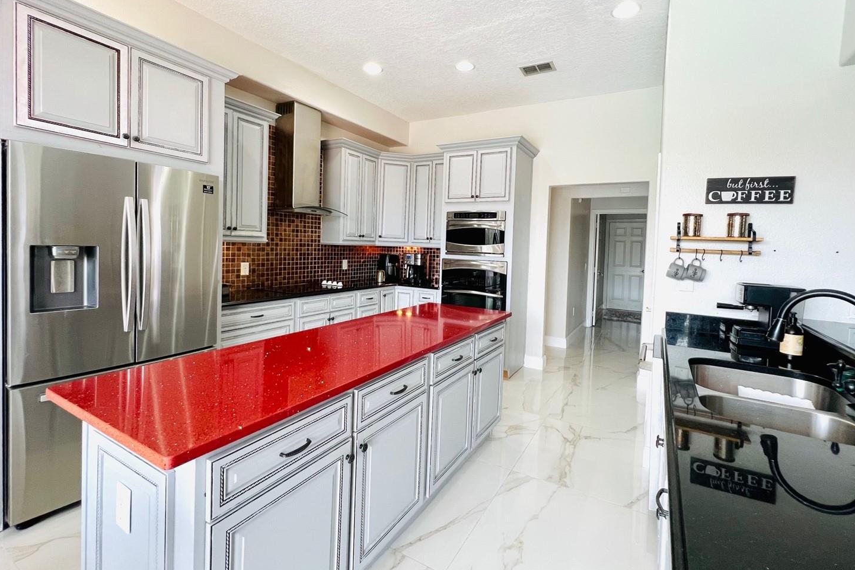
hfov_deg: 100.4
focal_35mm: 15
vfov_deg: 77.1
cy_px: 256
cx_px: 444
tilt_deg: -2.3
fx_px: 356
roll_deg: -2.5
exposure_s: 1/120
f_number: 1.8
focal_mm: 1.57
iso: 160
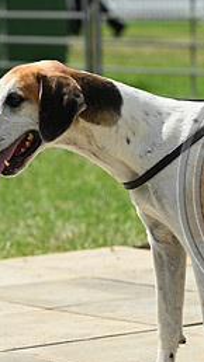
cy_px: 169
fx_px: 2309
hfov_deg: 5.0
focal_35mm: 240
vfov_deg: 9.0
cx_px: 307
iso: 125
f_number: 4.5
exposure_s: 1/1250
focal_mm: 102
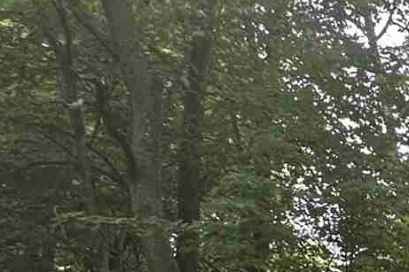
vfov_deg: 12.3
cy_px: 564
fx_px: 1102
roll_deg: -3.4
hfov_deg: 15.0
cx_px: 922
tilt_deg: -1.4
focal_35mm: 97
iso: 64
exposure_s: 1/99
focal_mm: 2.22
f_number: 2.2
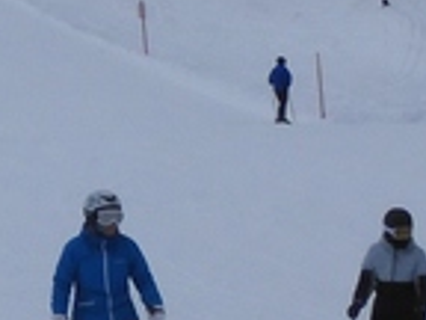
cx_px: -746
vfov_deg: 5.4
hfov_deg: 6.6
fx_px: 3409
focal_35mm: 277
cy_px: 30
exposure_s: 1/1600
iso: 100
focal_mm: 7.5
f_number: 4.5
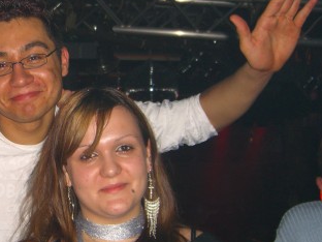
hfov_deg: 26.0
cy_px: 125
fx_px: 679
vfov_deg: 20.2
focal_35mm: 73
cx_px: 43
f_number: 2.8
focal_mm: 7.9
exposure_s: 1/60
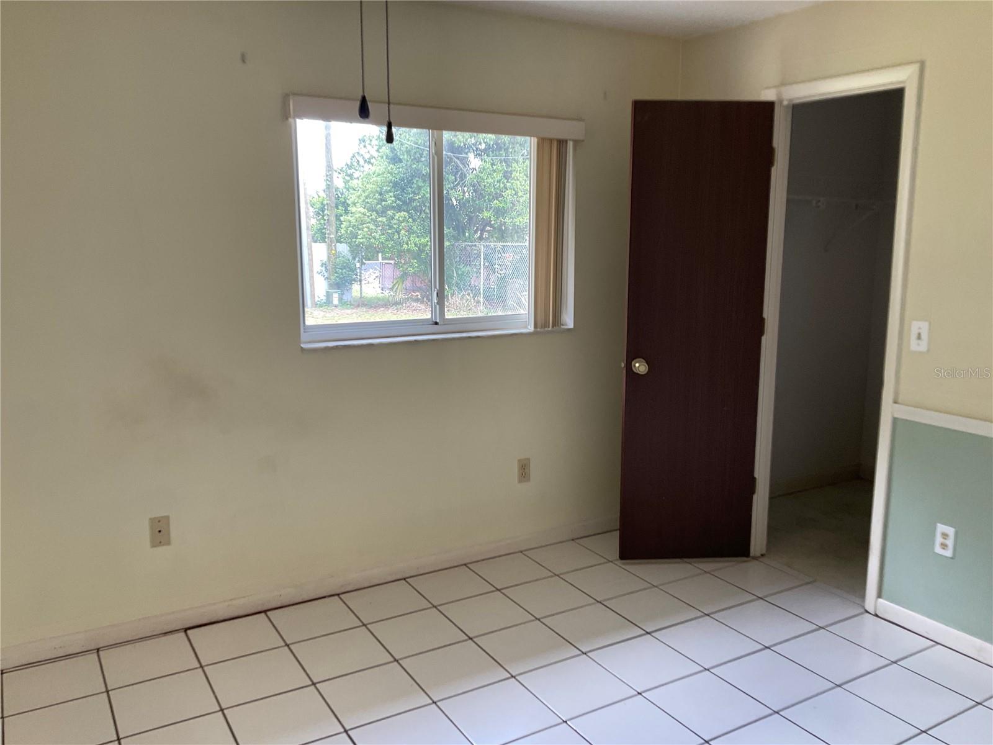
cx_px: 496
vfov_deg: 48.2
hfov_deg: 61.7
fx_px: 832
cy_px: 372
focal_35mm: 29
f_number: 1.8
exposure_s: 1/60
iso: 40
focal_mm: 3
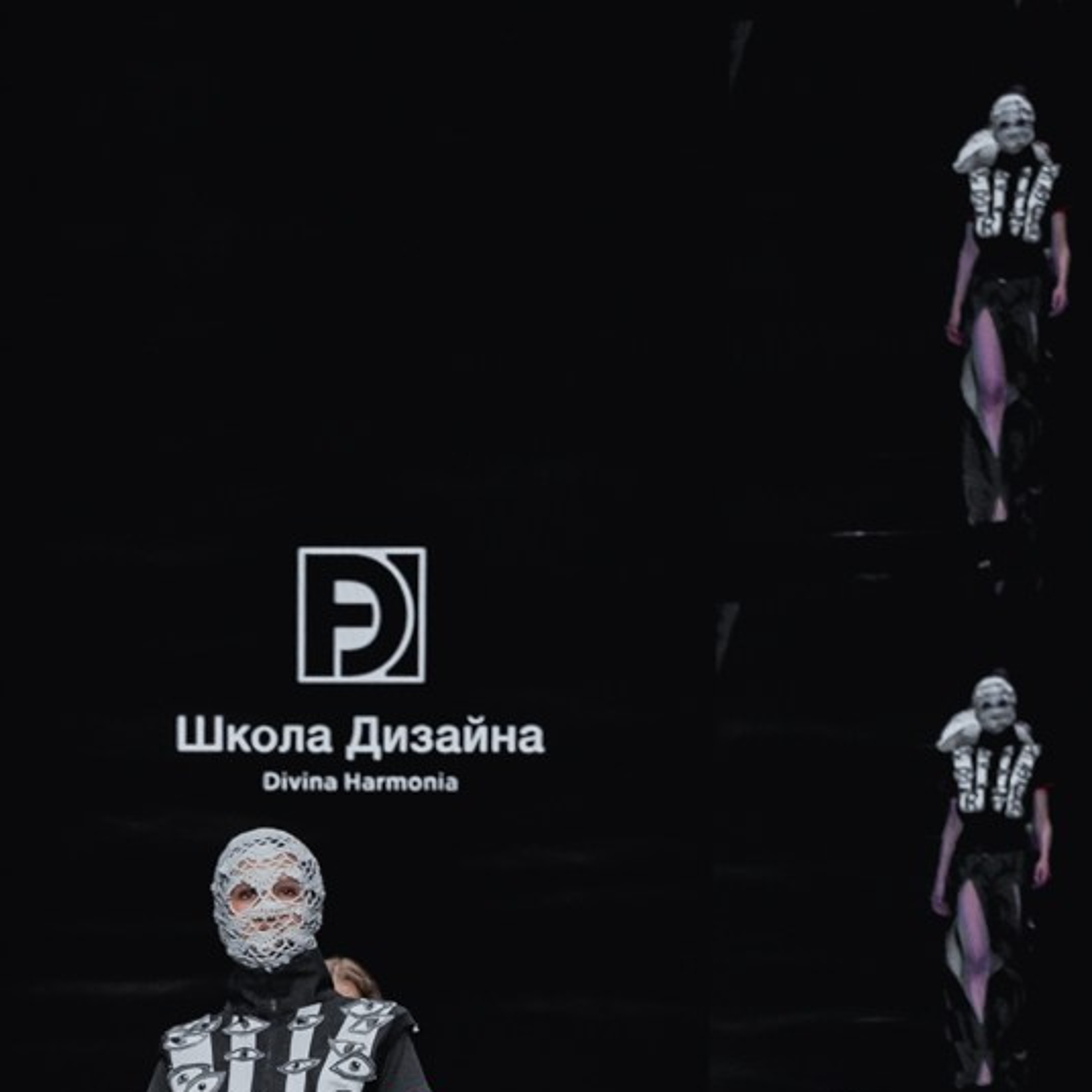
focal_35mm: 140
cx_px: 289
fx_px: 4997
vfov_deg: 11.8
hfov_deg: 12.4
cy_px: 1724
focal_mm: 46
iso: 2000
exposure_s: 1/250
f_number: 4.5
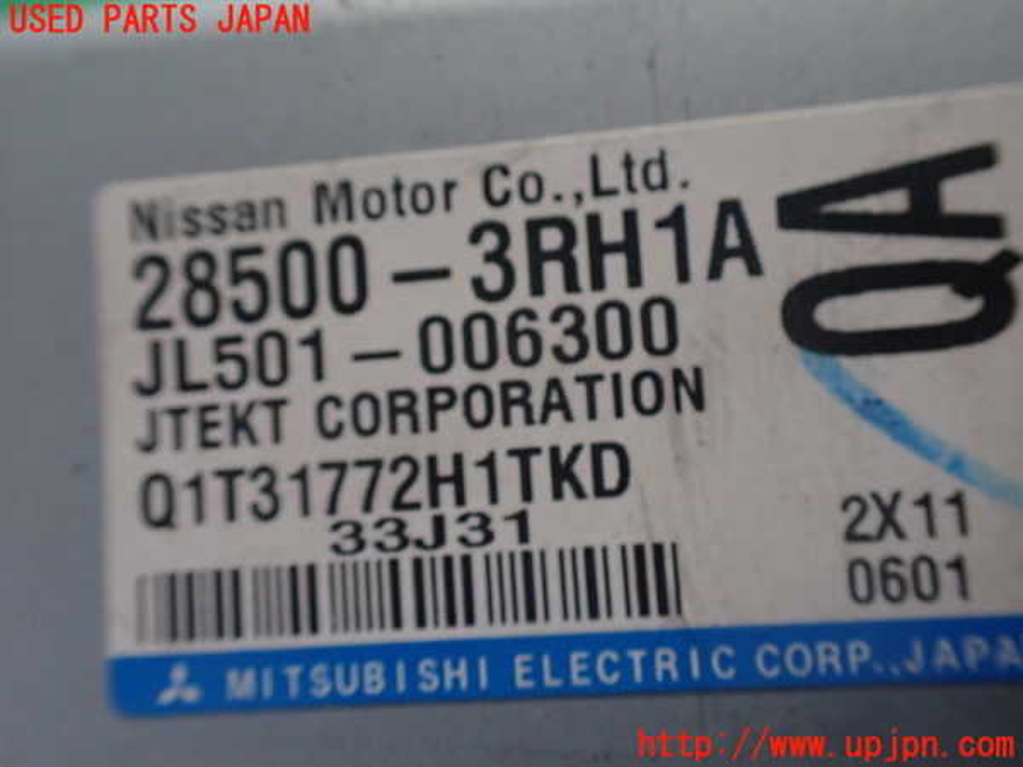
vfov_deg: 46.8
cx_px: 512
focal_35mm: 30
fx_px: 887
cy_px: 384
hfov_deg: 60.0
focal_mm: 5.4
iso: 800
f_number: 2.3
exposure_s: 1/125
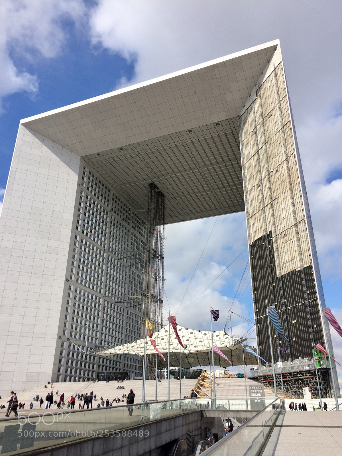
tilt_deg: +23.4
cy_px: 228
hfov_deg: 48.2
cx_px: 171
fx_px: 382
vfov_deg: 61.7
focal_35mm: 29
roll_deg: +1.2
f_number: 2.2
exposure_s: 1/2564
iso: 32
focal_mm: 4.15
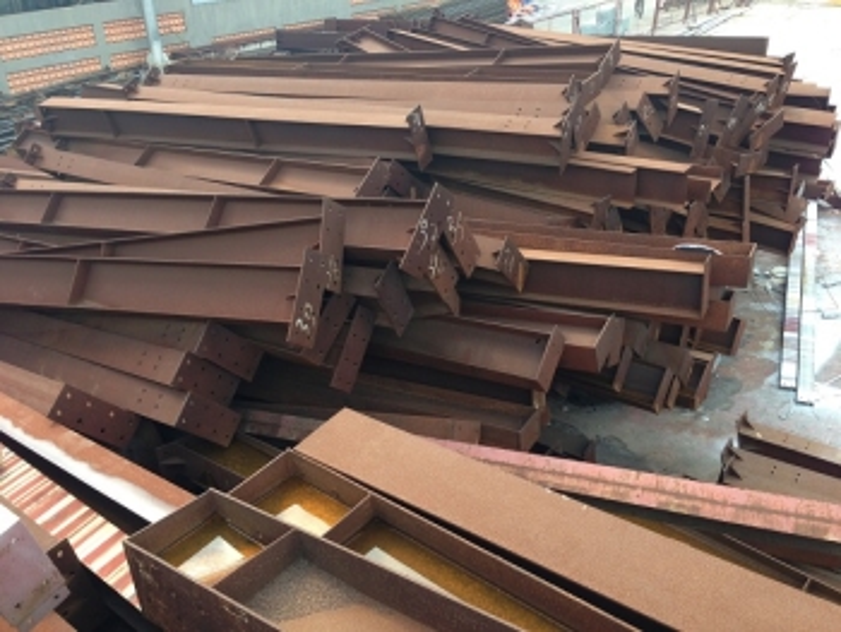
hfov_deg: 55.3
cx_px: 420
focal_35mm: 33
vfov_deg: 43.0
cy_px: 316
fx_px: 802
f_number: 2.4
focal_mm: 4.13
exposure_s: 1/179
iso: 50
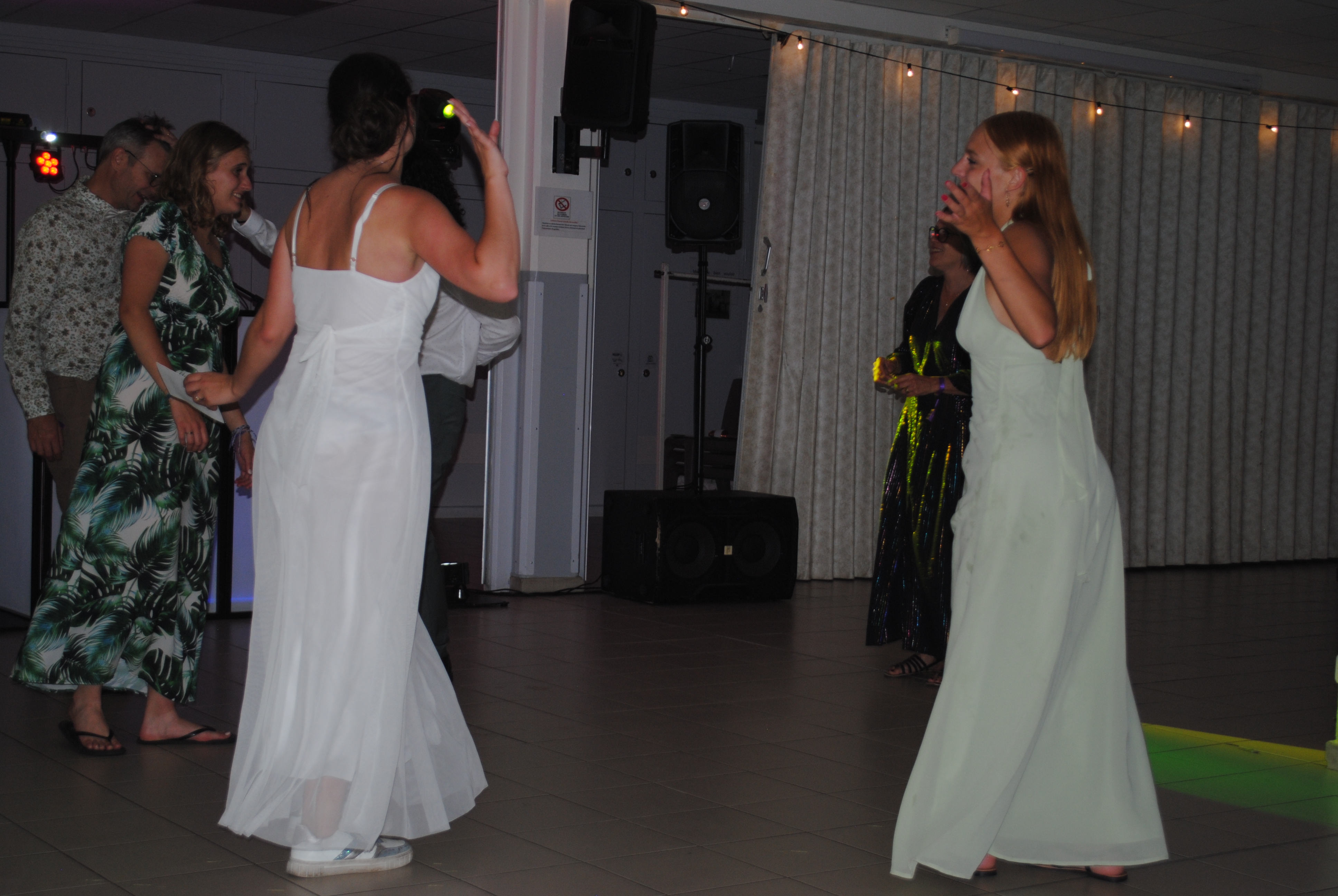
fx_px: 1954
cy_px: 448
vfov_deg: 25.8
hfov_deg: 37.8
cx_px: 669
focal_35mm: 52
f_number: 5
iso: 200
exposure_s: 1/60
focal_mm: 35
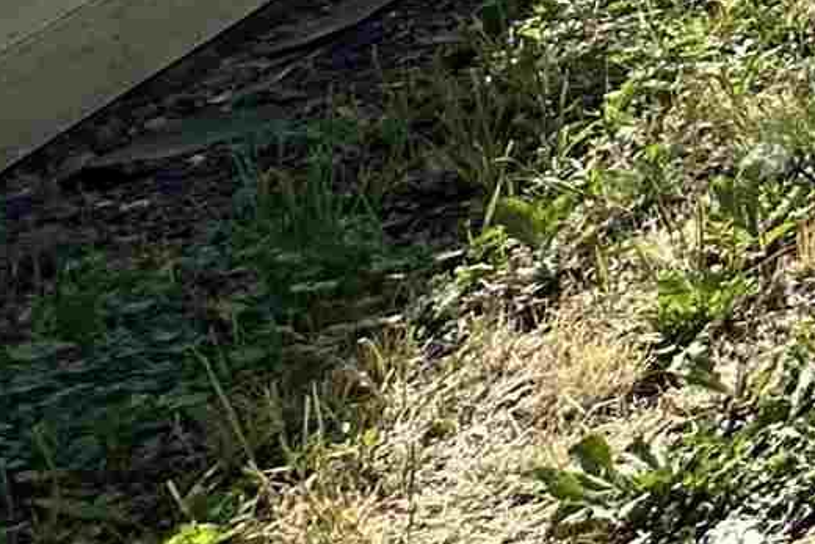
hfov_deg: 12.7
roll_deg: +0.4
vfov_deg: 12.2
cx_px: 2263
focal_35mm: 86
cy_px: -809
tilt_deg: -4.4
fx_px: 1947
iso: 50
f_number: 2.2
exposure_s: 1/947
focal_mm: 2.22
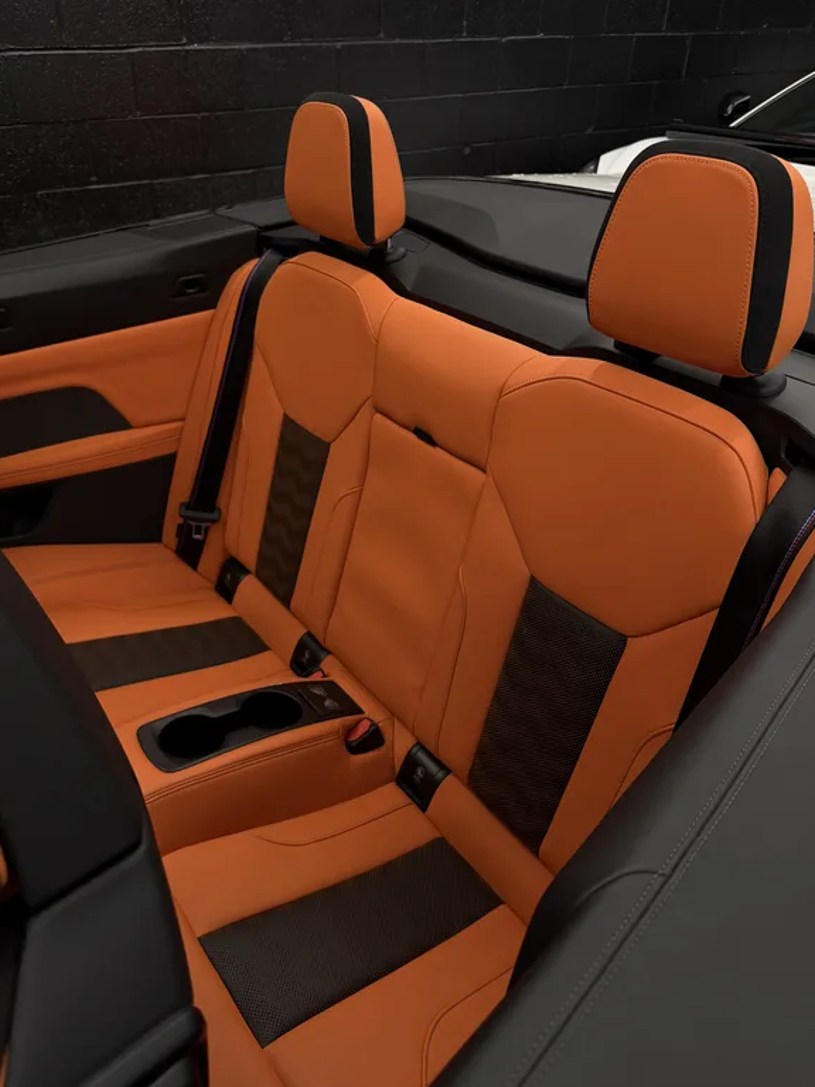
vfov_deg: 69.4
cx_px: 395
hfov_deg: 54.9
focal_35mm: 25
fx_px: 785
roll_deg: +0.0
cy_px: 542
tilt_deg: -34.0
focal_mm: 6.76
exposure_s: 1/120
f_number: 1.78
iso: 200
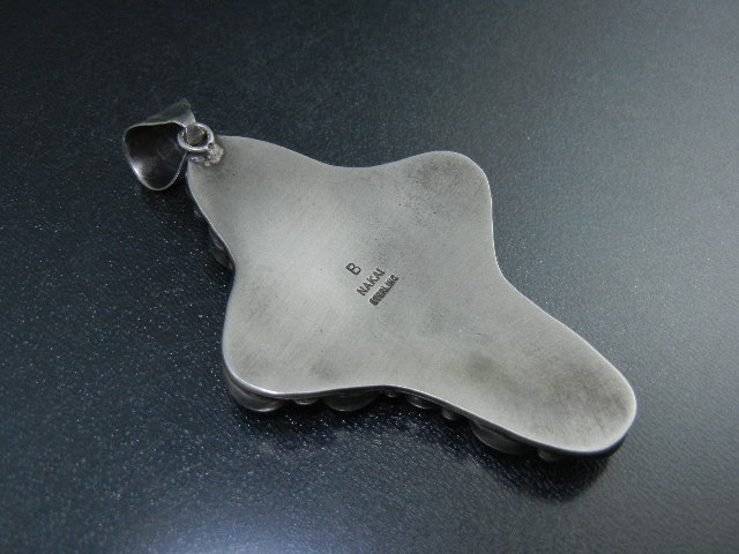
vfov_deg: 36.8
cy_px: 277
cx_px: 370
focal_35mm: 39
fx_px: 833
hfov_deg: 47.9
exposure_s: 1/30
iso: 446
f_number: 7.4
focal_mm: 7.1
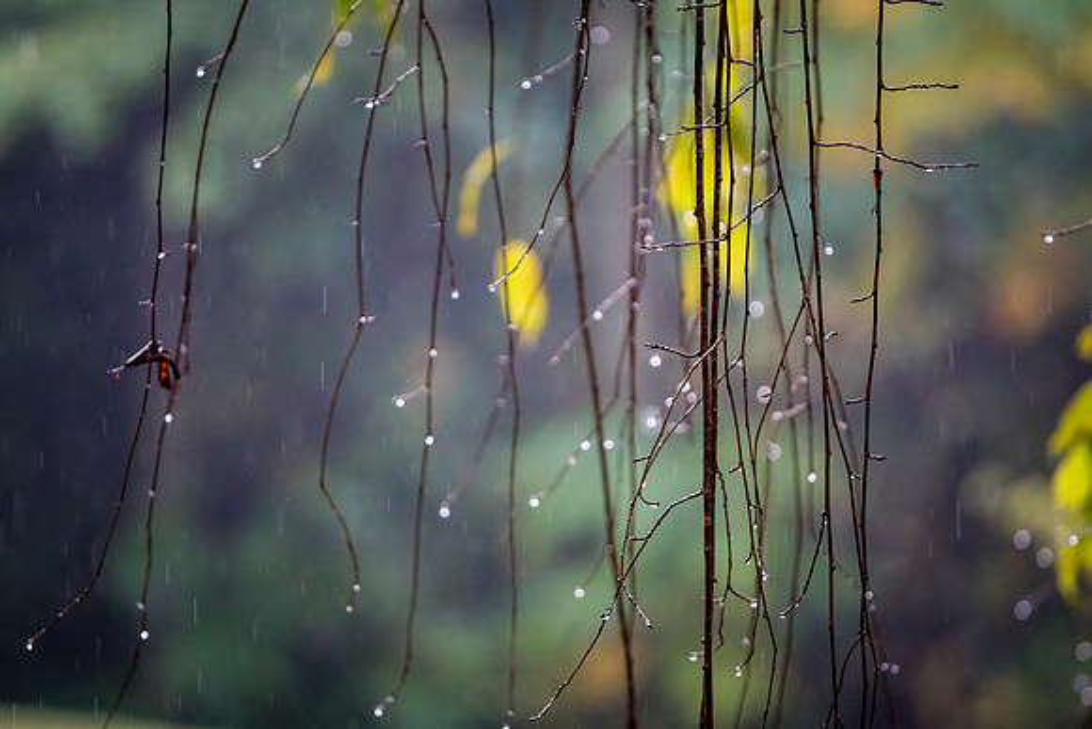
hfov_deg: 6.9
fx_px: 9102
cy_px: 364
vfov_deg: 4.6
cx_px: 546
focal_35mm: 300
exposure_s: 1/200
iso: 6400
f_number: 4
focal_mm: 200
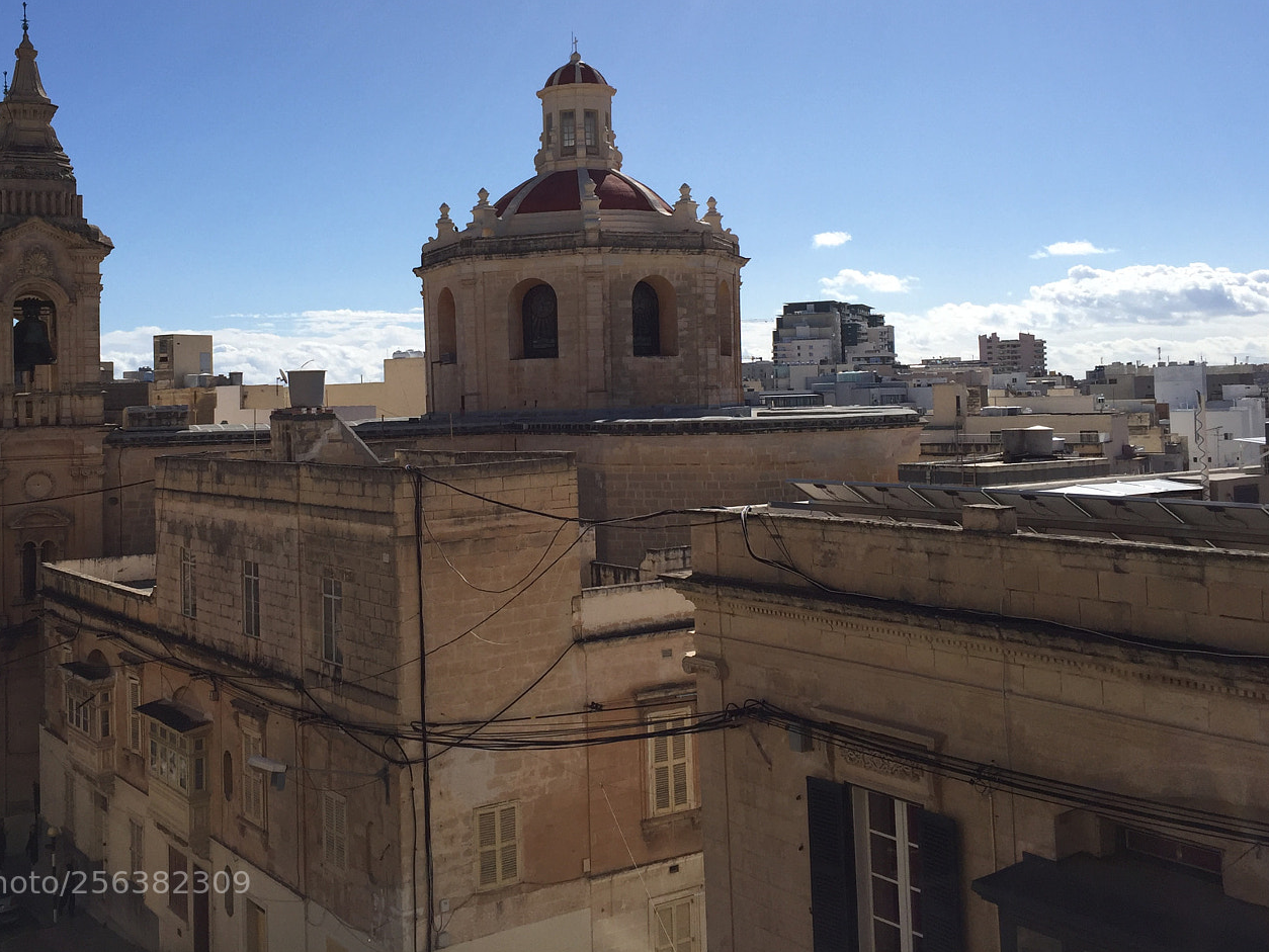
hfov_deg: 49.9
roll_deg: +0.5
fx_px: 1357
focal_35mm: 37
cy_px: 355
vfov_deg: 38.4
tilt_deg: +2.8
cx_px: 530
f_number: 2.2
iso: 32
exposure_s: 1/3968
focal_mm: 4.15
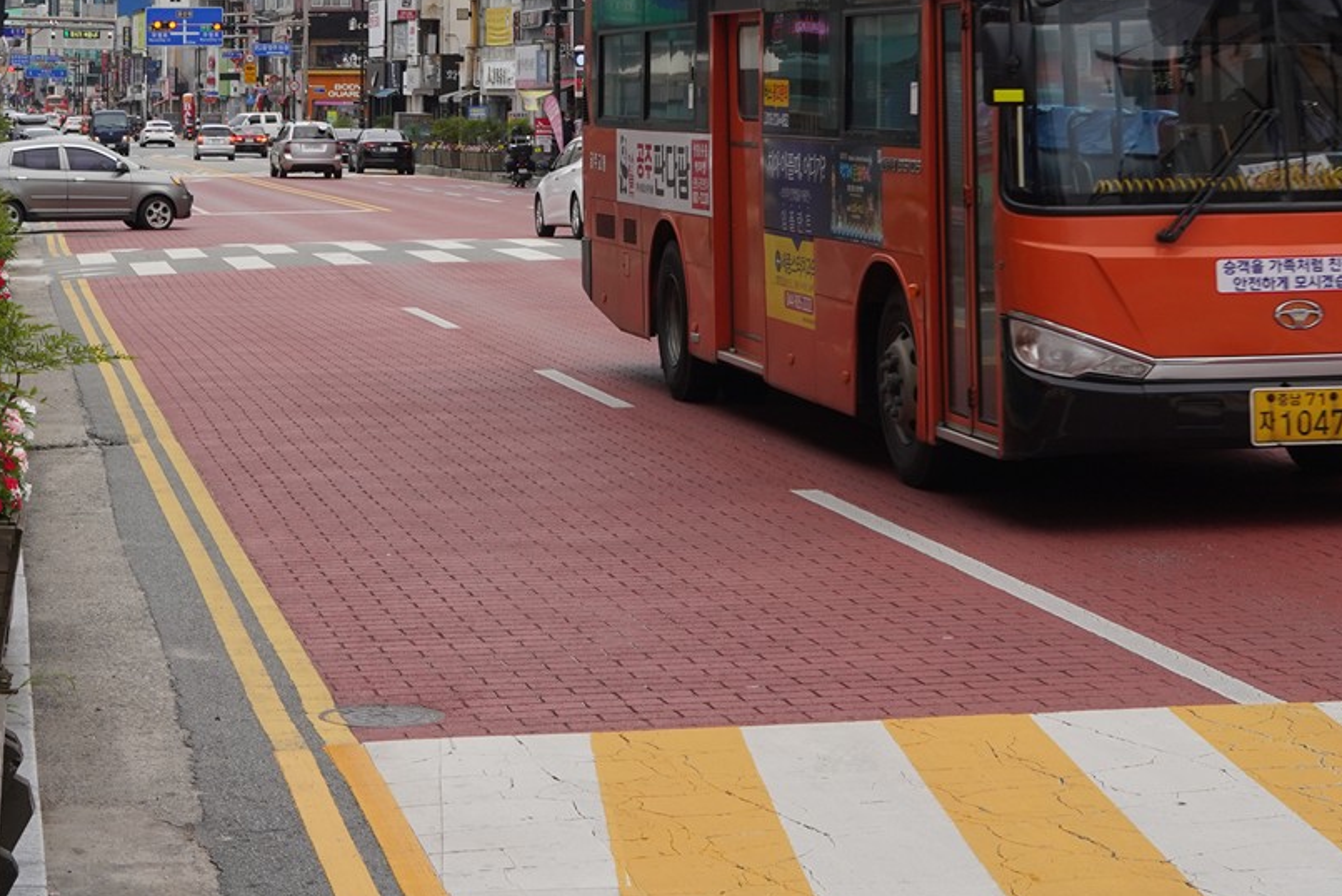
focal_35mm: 87
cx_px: 512
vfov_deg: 15.2
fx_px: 3244
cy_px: -133
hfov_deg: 23.3
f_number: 11
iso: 400
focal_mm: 35
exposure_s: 1/160
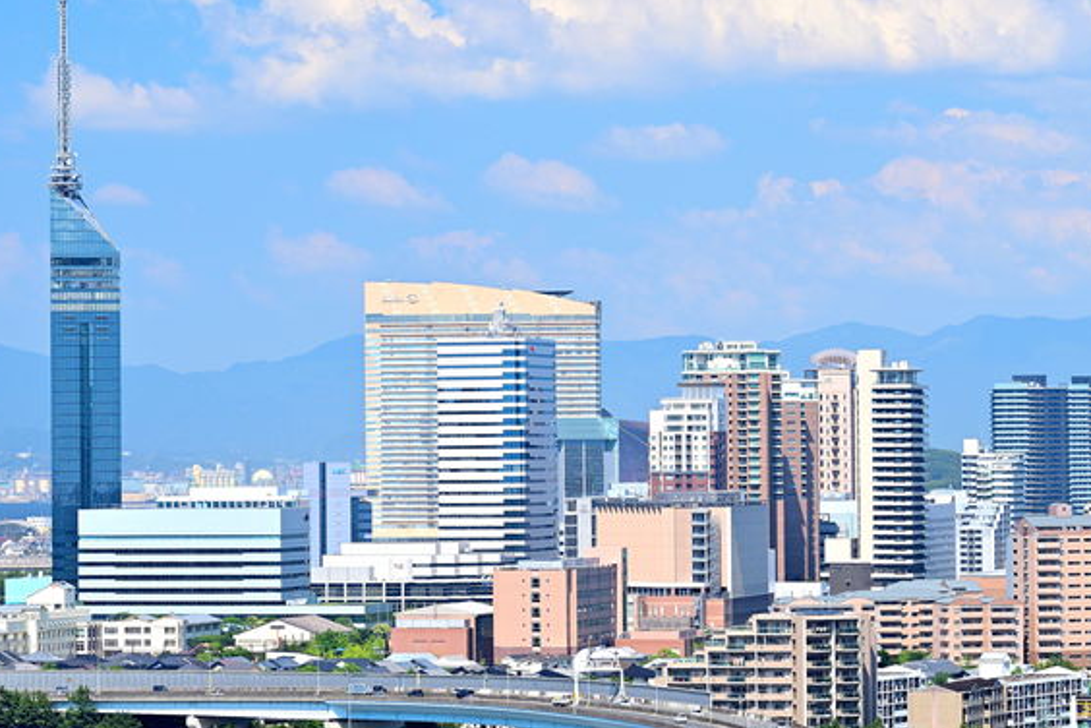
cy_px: 274
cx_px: 414
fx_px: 4939
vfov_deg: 8.4
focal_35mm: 163
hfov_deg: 12.6
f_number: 8
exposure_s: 1/320
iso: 200
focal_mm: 92
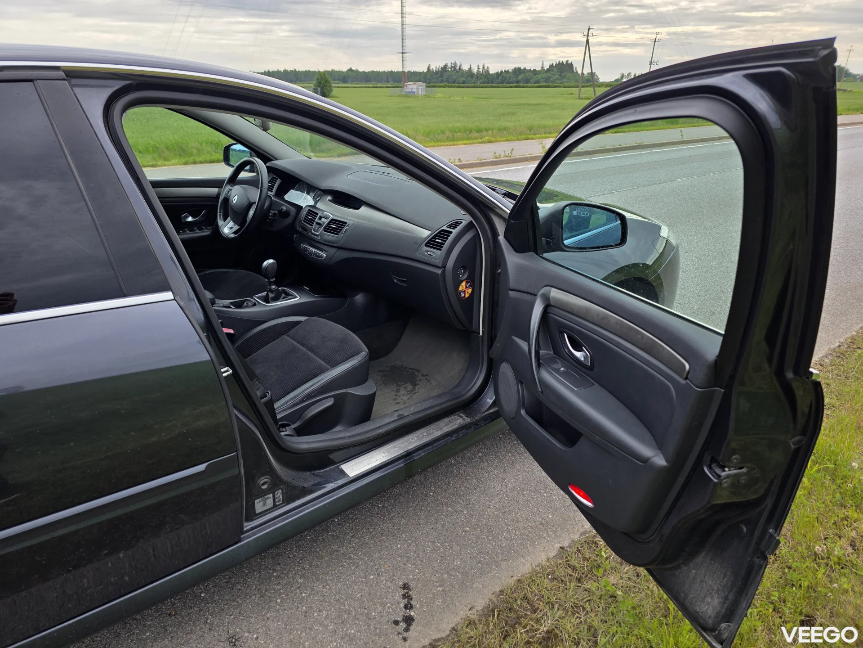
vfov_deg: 58.9
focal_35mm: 23
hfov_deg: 73.9
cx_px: 432
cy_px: 324
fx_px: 573
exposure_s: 1/1799
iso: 80
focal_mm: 6.3
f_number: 1.7
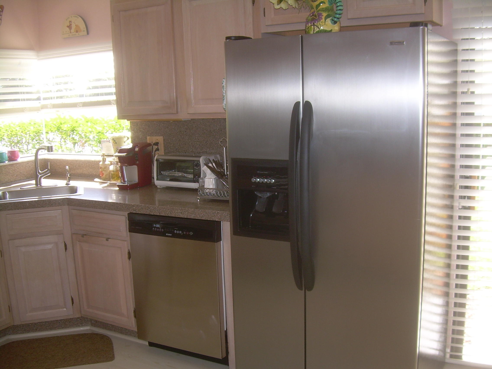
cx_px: 246
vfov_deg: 37.7
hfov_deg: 49.0
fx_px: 540
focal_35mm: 38
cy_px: 184
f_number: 2.8
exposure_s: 1/60
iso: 50
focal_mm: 6.3
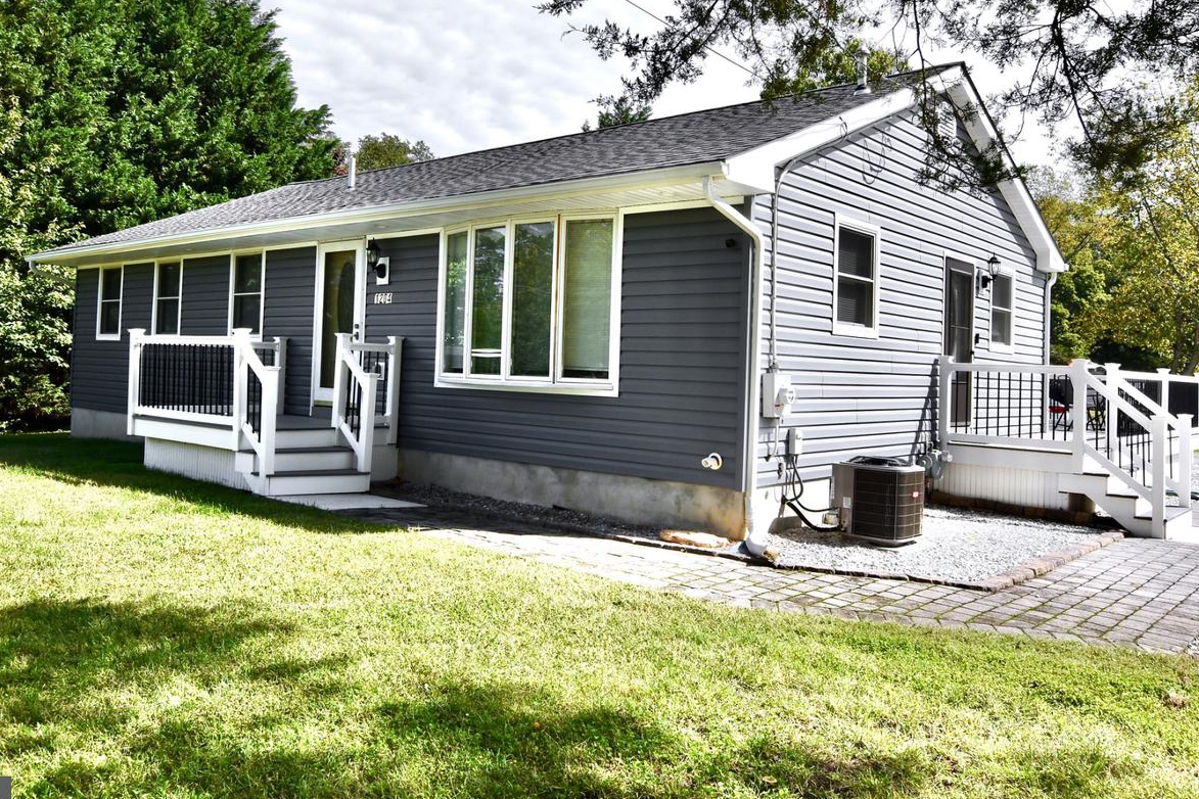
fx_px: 920
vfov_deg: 46.8
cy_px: 338
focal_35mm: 28
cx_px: 588
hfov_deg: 66.2
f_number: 10
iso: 100
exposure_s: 1/200
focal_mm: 15
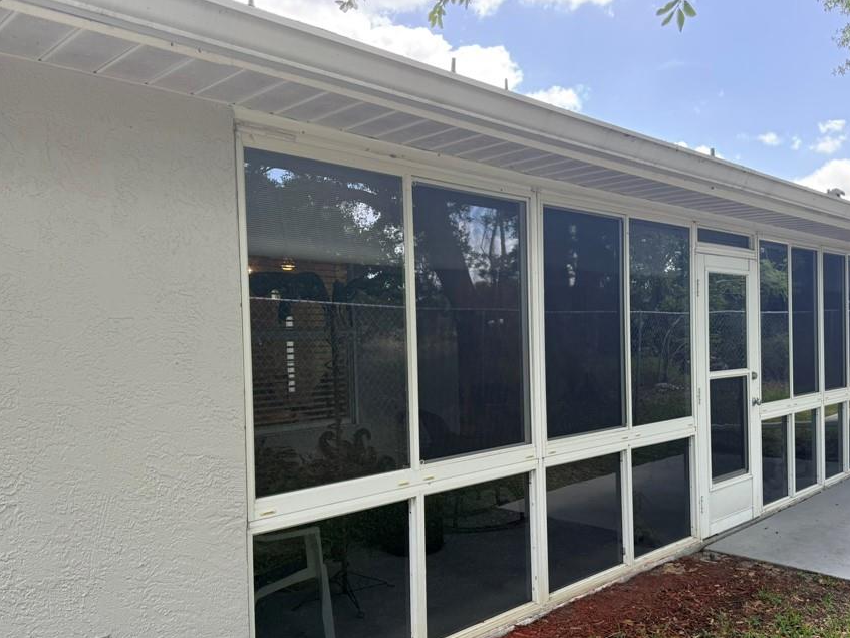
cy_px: 351
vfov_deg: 48.2
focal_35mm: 29
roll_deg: +0.3
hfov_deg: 61.5
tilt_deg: -1.3
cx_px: 476
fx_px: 712
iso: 100
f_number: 1.78
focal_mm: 6.76
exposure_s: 1/543
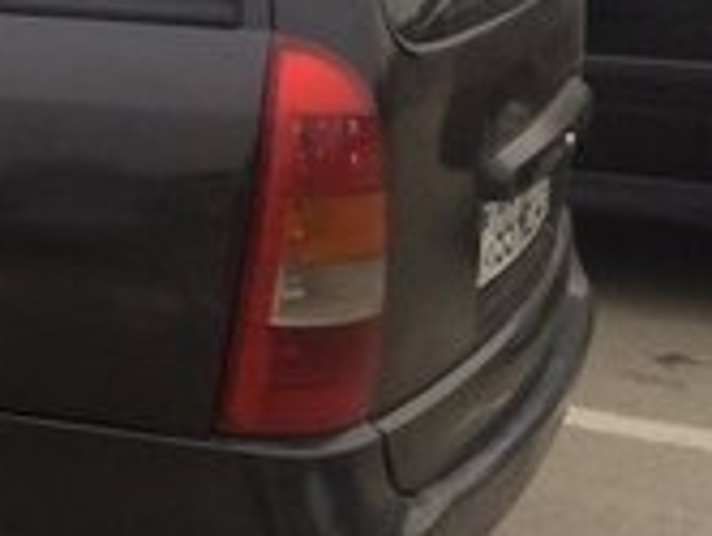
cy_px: 126
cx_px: -673
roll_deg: +3.3
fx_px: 2369
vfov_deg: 12.9
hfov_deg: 14.5
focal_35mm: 115
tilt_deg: -10.4
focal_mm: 4.15
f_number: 2.2
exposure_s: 1/100
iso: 40
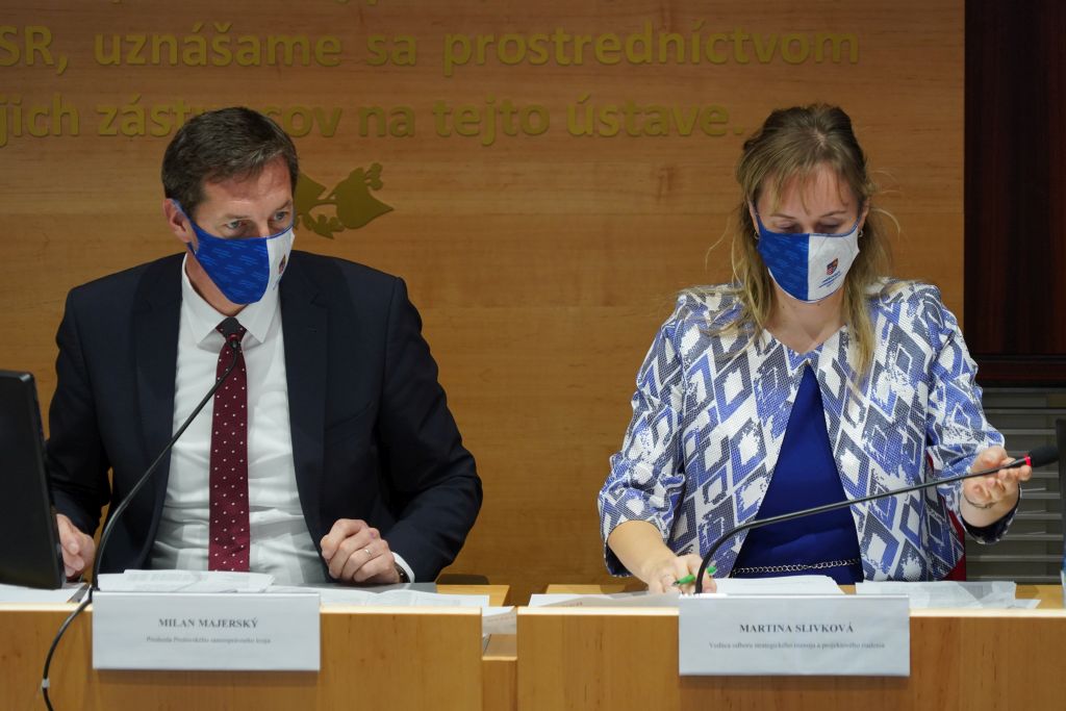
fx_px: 5538
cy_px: 356
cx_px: 533
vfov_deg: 7.3
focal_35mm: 187
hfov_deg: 11.0
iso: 2000
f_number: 6.3
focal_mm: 187
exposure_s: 1/100
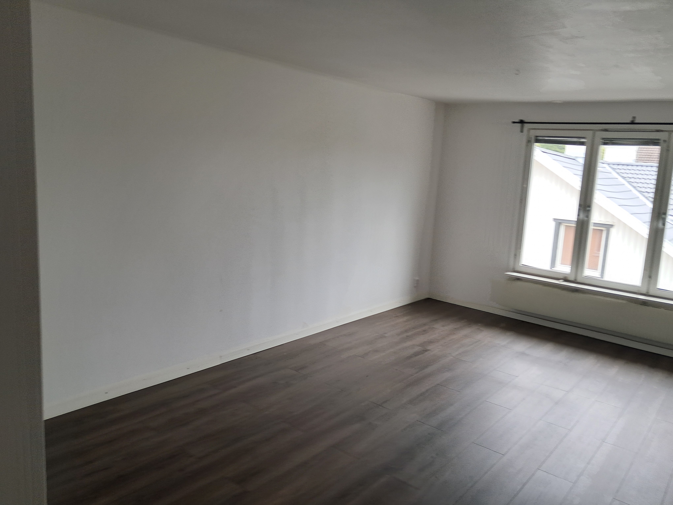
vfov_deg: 51.4
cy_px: 252
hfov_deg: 65.3
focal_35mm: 27
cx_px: 336
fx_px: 525
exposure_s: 1/50
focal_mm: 4
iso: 50
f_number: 1.8
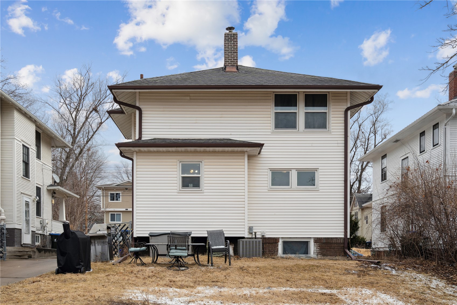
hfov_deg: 57.2
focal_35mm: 33
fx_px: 419
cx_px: 228
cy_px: 152
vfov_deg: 40.0
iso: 400
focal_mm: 33
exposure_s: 1/1250
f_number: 8
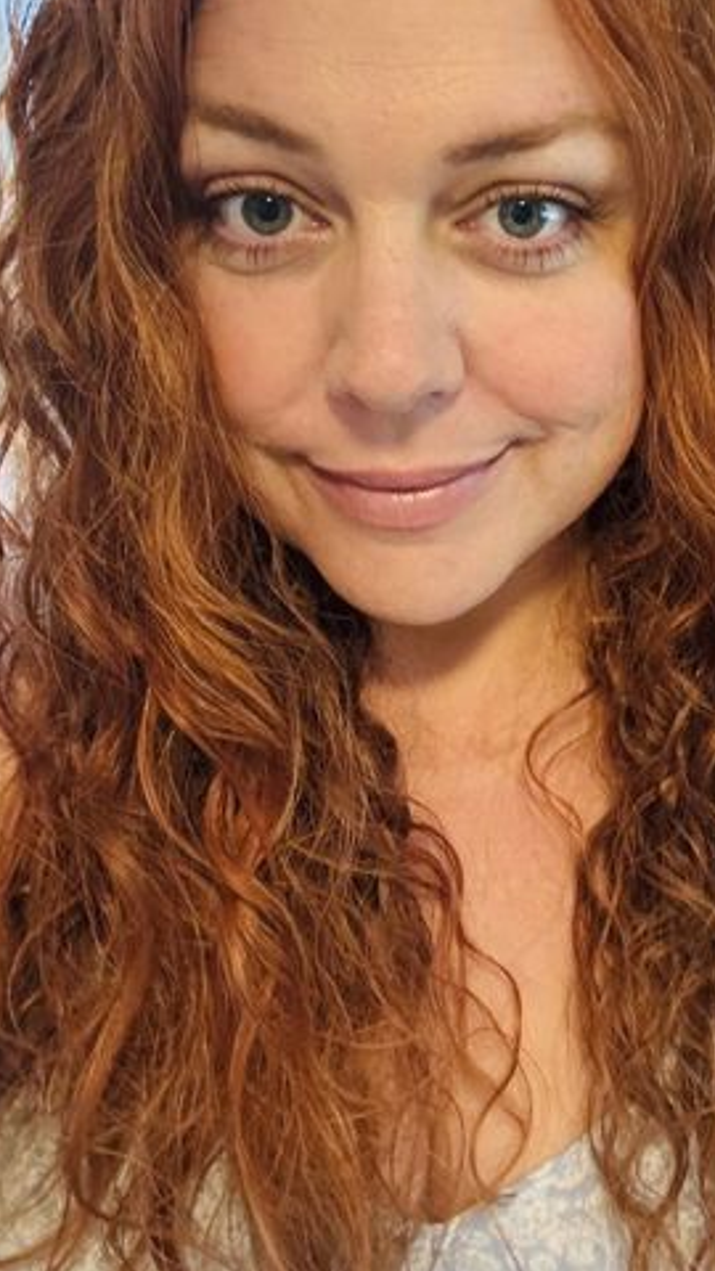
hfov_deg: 29.3
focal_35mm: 40
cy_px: 534
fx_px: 1348
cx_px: 530
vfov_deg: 50.3
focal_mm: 2.69
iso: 500
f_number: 1.9
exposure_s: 1/30
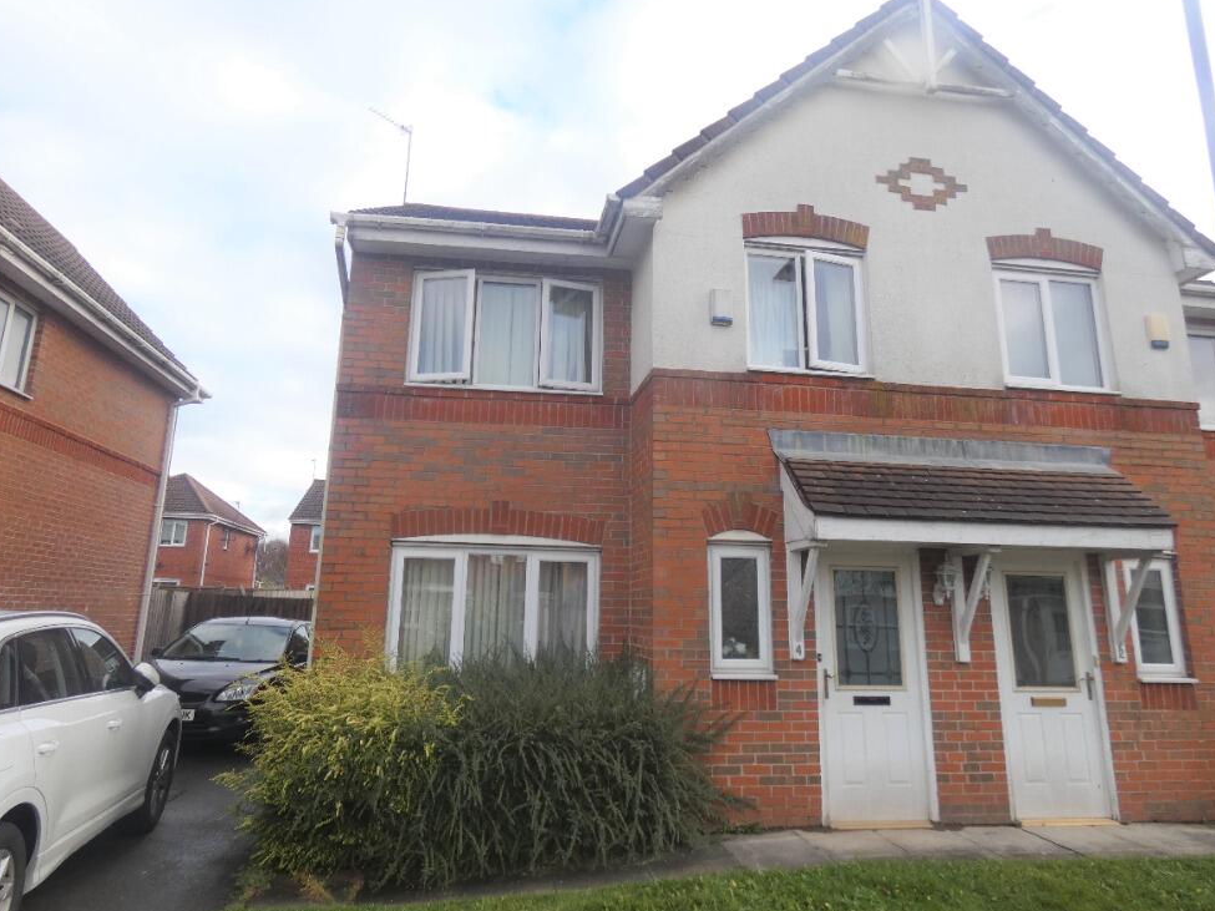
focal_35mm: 21
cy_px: 441
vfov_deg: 63.4
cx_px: 603
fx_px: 737
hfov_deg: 79.0
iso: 80
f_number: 2.8
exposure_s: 1/400
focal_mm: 3.6
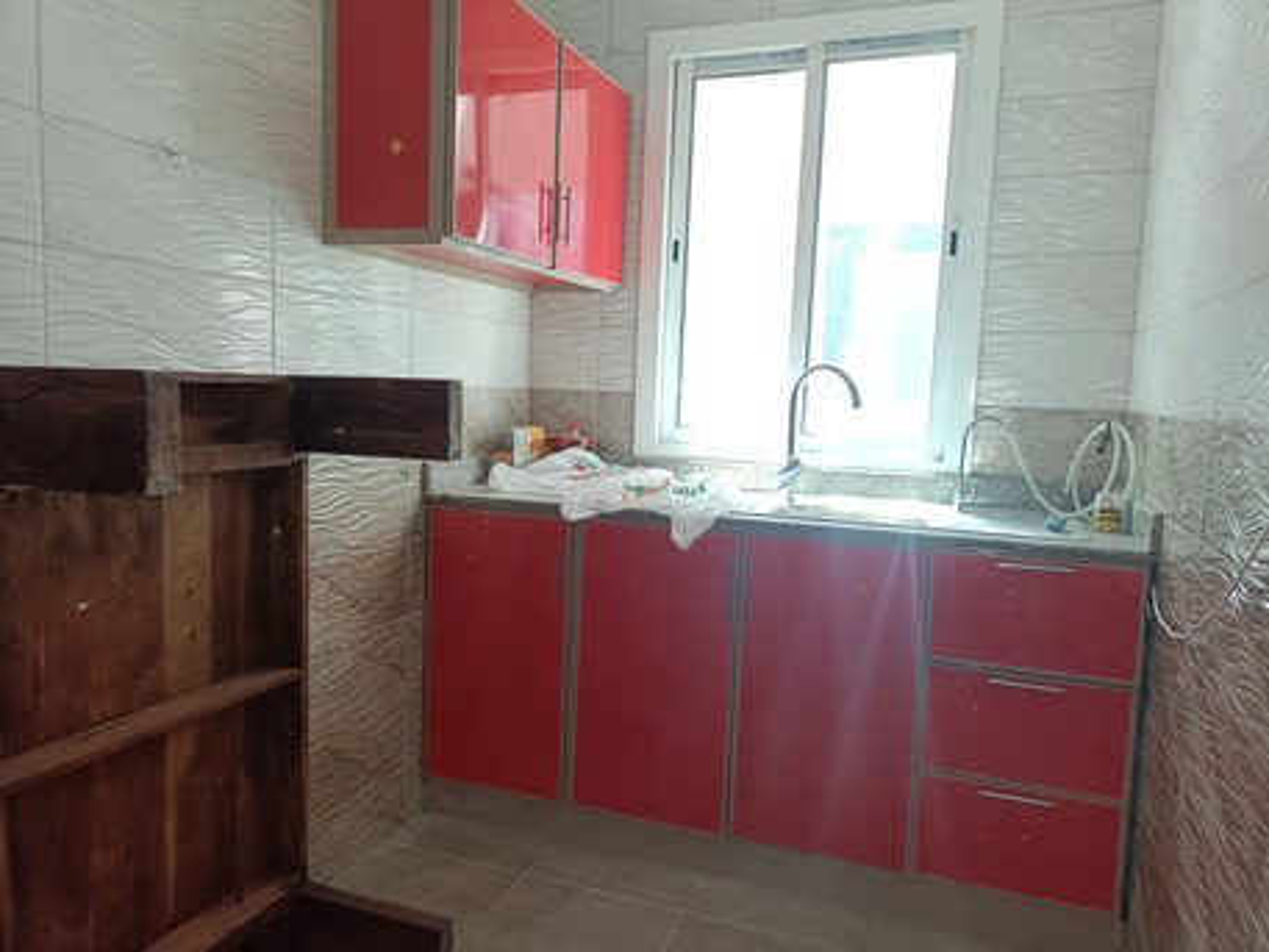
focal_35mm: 25
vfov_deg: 54.9
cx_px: 634
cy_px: 476
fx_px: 917
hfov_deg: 69.4
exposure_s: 1/50
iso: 876
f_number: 1.7
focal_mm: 4.7
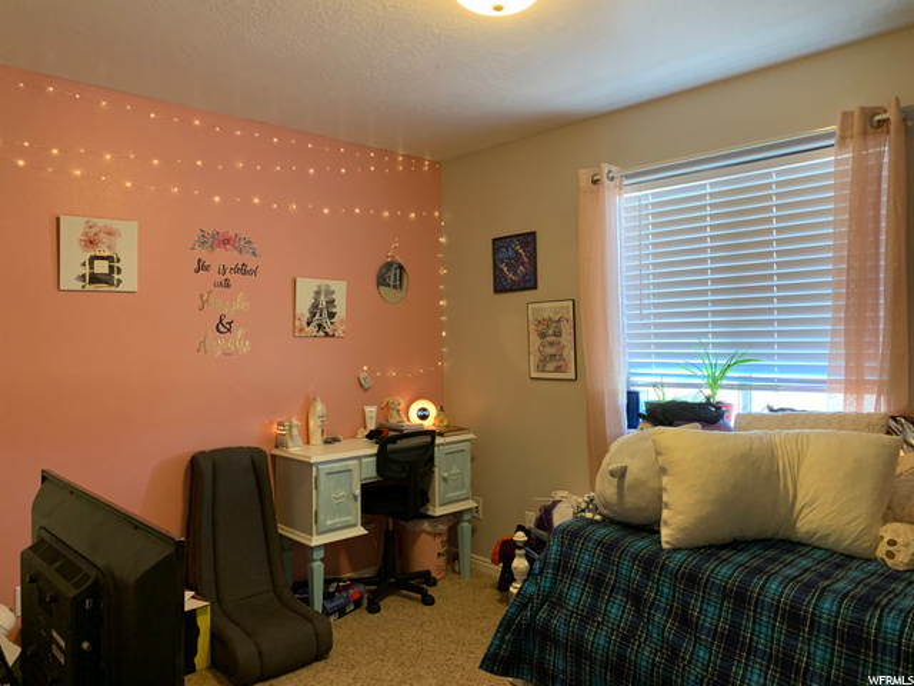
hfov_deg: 67.3
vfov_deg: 53.1
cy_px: 343
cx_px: 457
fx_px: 687
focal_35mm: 26
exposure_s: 1/60
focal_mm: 4.25
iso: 250
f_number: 1.8
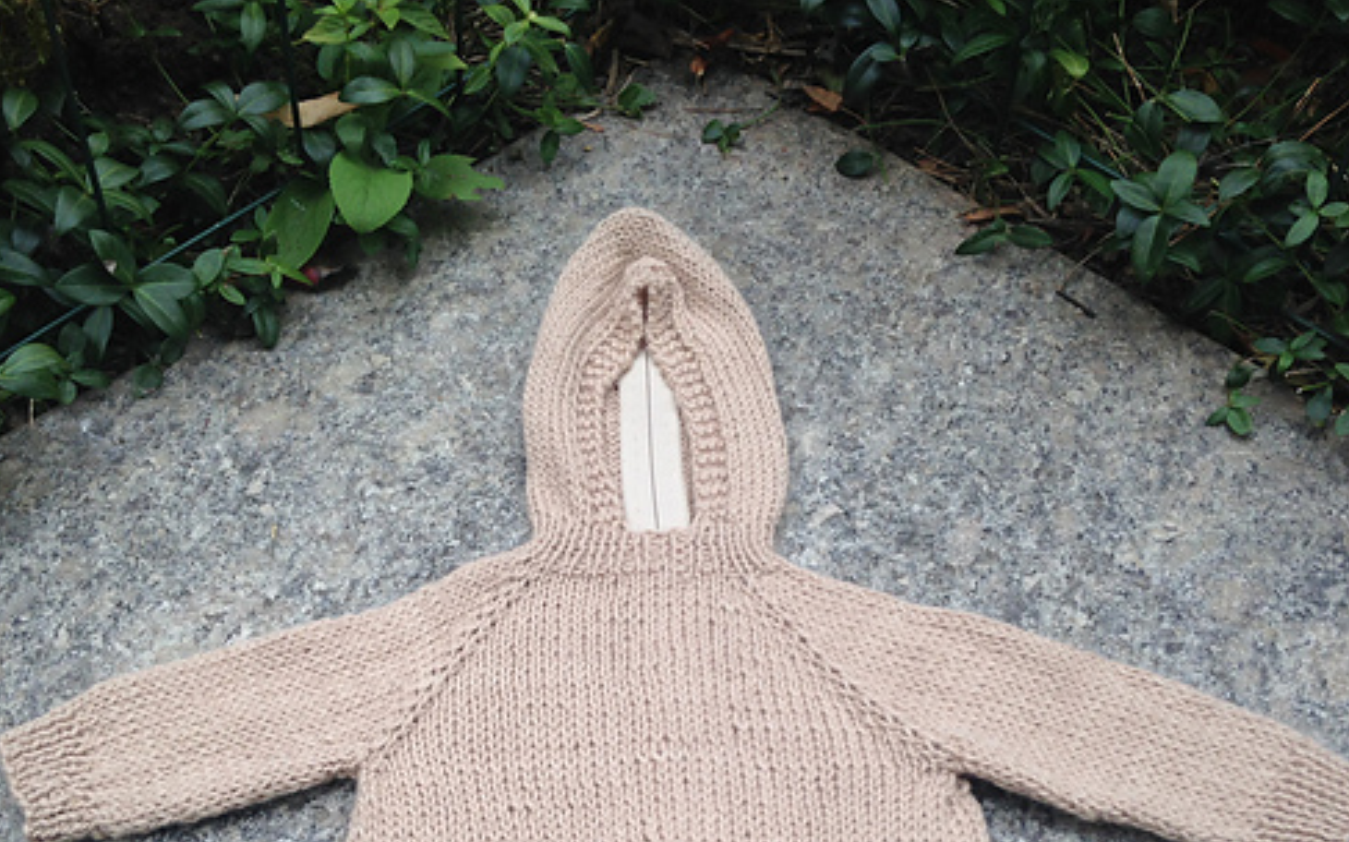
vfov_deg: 27.6
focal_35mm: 46
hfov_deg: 43.4
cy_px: 640
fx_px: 1691
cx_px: 604
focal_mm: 4.12
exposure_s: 1/311
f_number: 2.4
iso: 50
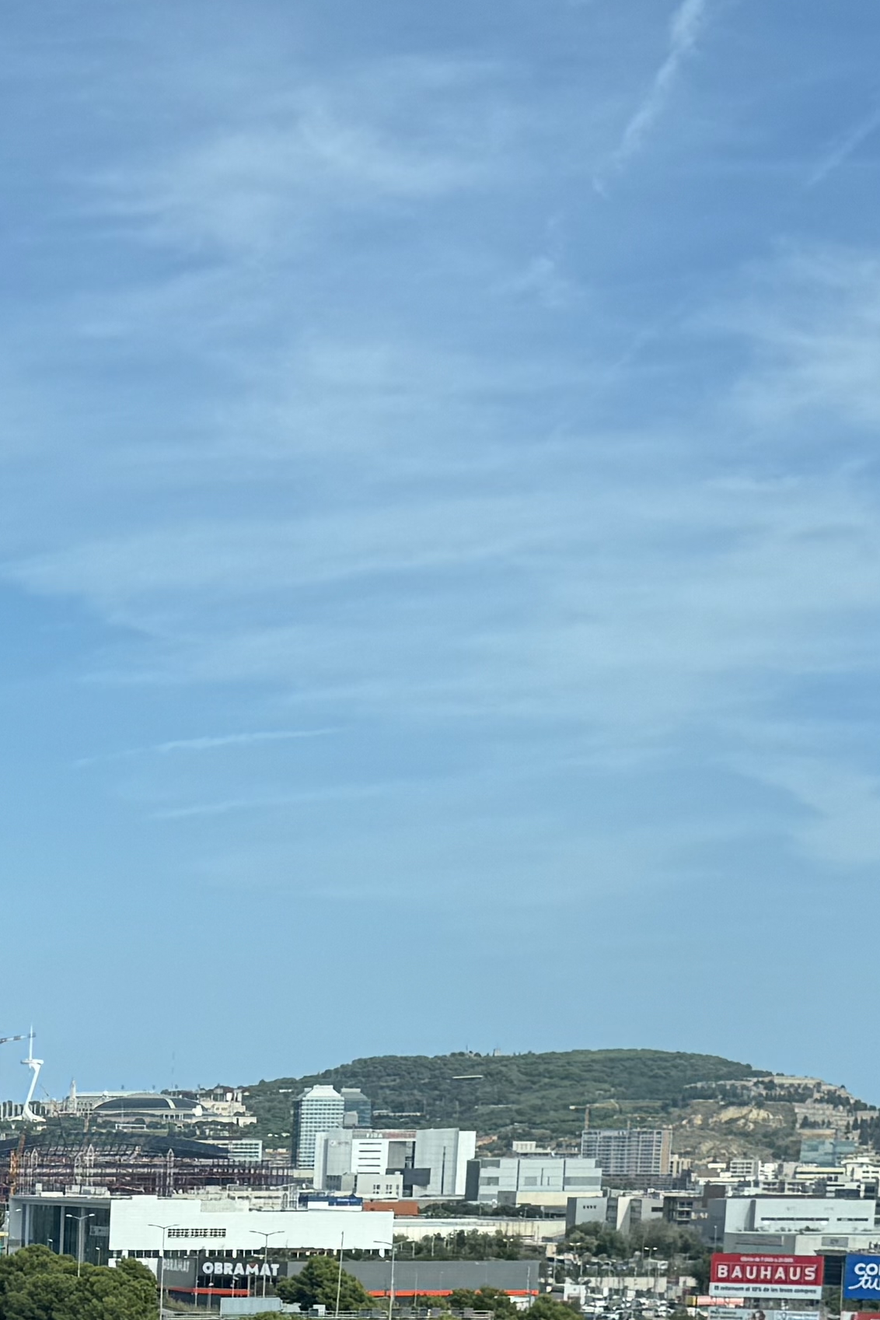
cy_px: 1595
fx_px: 3079
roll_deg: -0.5
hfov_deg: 15.1
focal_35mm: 84
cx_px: -435
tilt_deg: -9.3
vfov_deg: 22.3
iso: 80
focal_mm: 6.76
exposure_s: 1/3597
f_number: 1.78
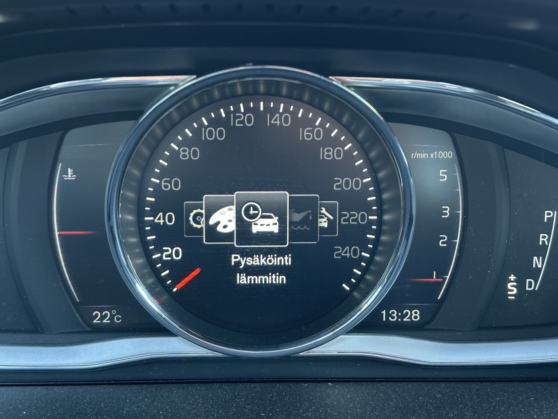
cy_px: 210
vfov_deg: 30.3
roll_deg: +0.5
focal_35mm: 48
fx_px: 774
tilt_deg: -23.1
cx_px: 279
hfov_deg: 39.7
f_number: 1.78
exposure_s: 1/60
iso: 160
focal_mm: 6.86
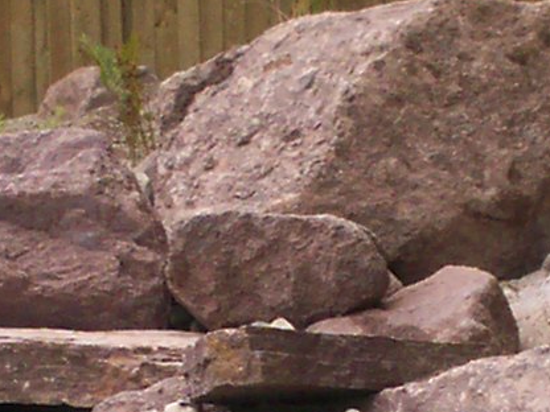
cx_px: 301
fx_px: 3543
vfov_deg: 6.6
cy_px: 524
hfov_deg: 8.9
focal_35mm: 223
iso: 100
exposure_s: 1/120
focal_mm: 6
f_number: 4.5
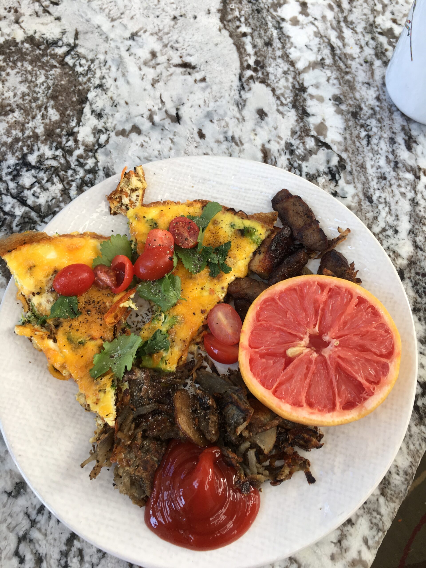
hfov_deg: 48.2
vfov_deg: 61.7
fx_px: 476
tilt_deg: -70.9
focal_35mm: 29
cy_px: 284
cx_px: 213
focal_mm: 4.15
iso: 25
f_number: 2.2
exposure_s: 1/60
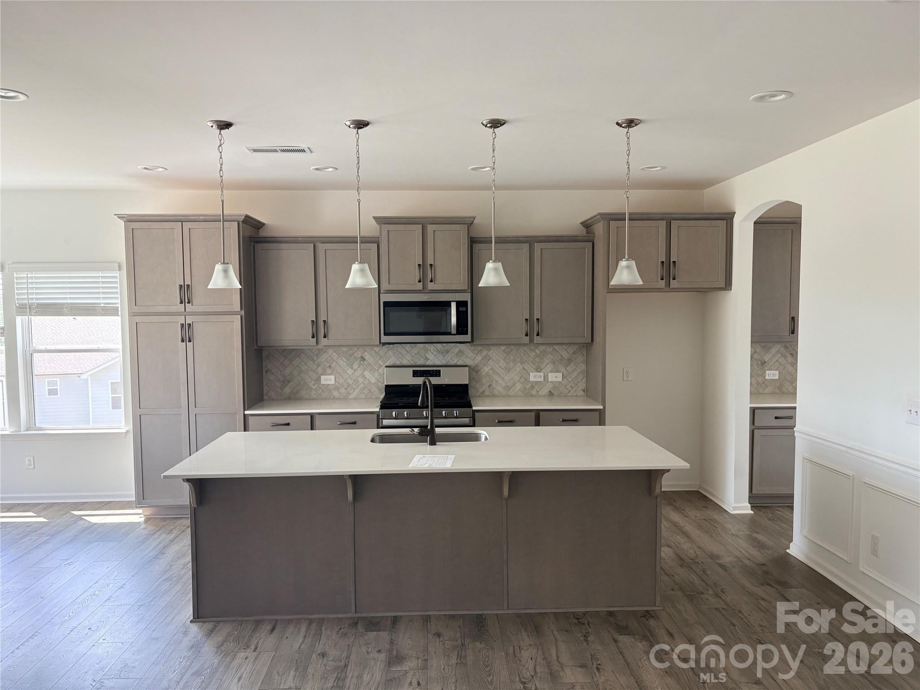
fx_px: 691
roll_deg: +0.6
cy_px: 345
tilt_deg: -3.5
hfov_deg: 67.3
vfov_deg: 53.1
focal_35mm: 26
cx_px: 460
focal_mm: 5.96
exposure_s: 1/121
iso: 125
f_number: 1.6
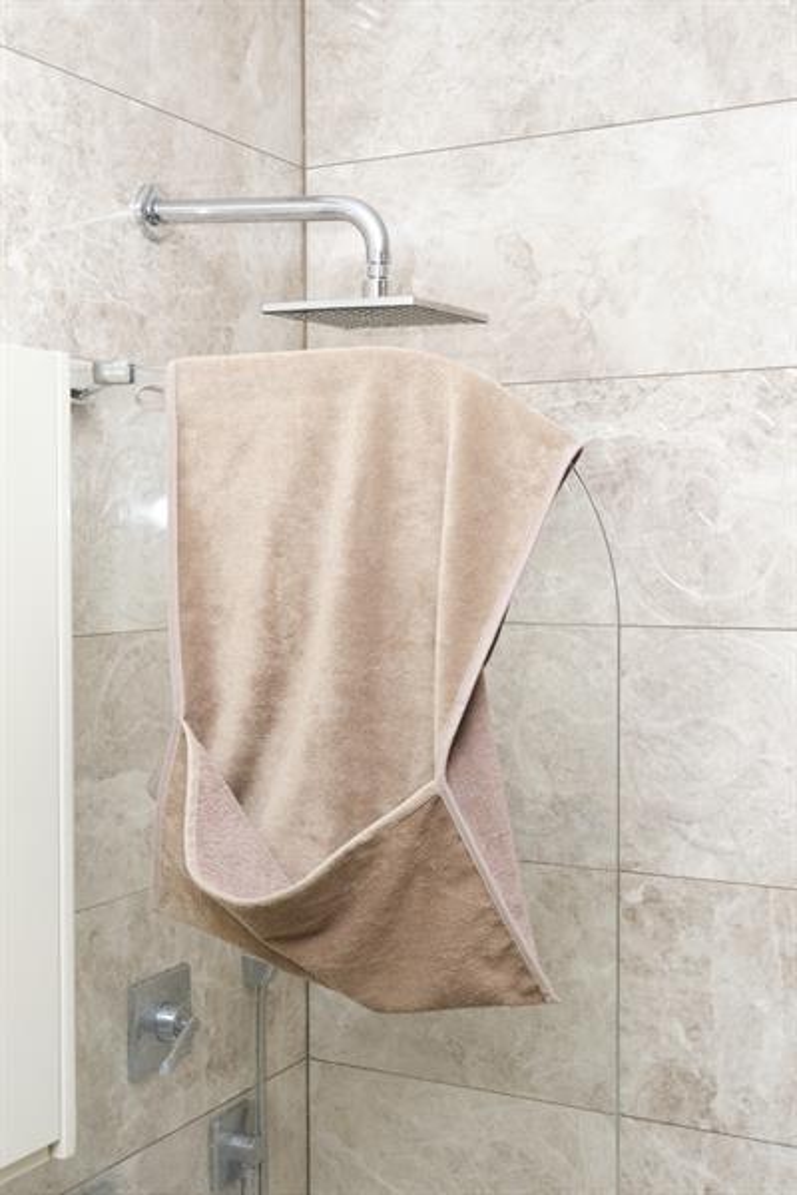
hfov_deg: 30.5
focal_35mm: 44
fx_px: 1461
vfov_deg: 44.5
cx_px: 398
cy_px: 598
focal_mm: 29.2
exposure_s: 1/125
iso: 400
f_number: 11
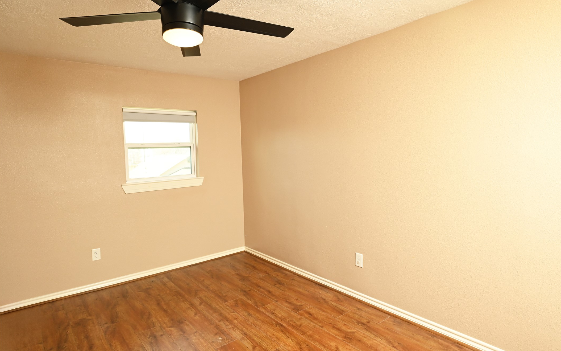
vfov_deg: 57.2
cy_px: 163
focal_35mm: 21
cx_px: 288
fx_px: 321
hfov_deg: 82.3
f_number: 8
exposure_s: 1/80
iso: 800
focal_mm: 20
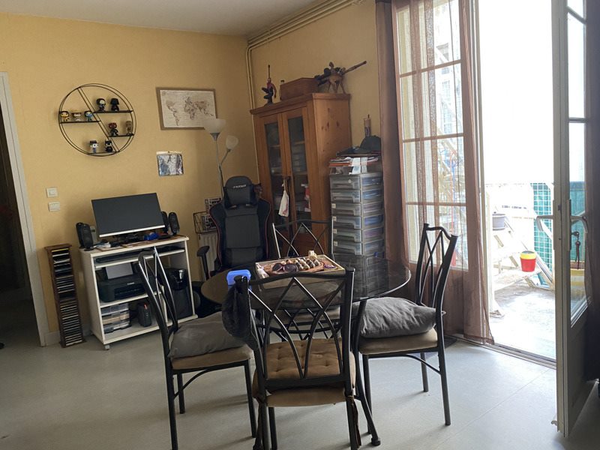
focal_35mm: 26
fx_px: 451
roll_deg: +4.2
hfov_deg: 67.3
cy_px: 225
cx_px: 300
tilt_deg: -6.8
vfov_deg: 53.1
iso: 200
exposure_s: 1/60
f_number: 1.8
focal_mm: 4.25
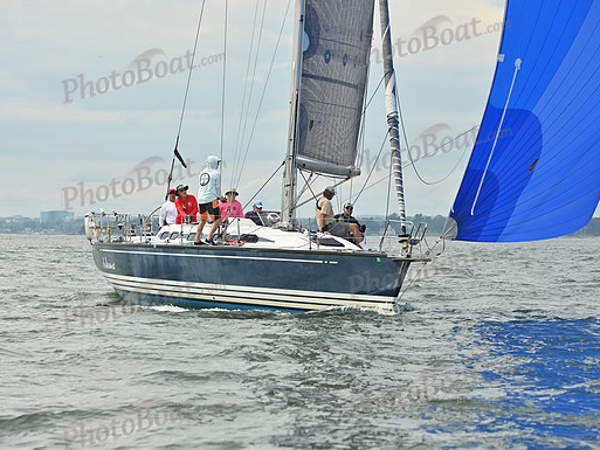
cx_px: 288
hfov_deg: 12.1
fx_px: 2826
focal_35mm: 163
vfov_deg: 9.1
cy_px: 225
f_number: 9
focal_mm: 150
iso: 320
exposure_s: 1/1600
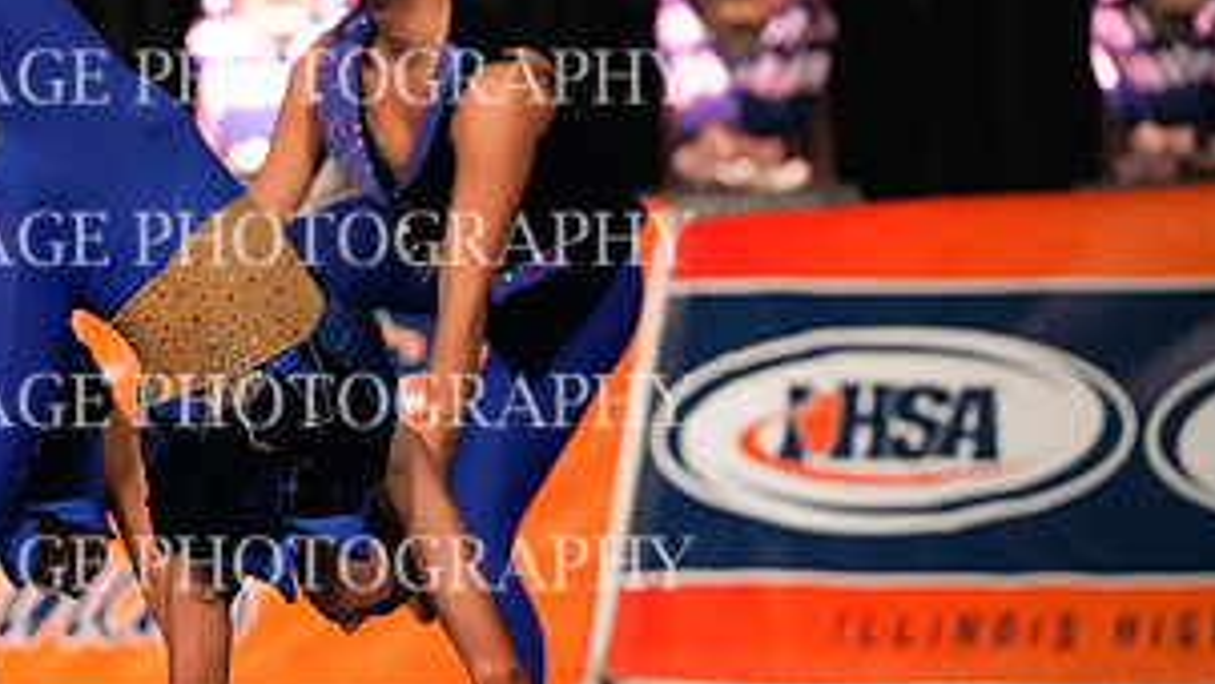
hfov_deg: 3.6
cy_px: 320
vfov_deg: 2.0
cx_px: 113
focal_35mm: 603
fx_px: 19430
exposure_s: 1/1250
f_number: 3.5
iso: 16000
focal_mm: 300
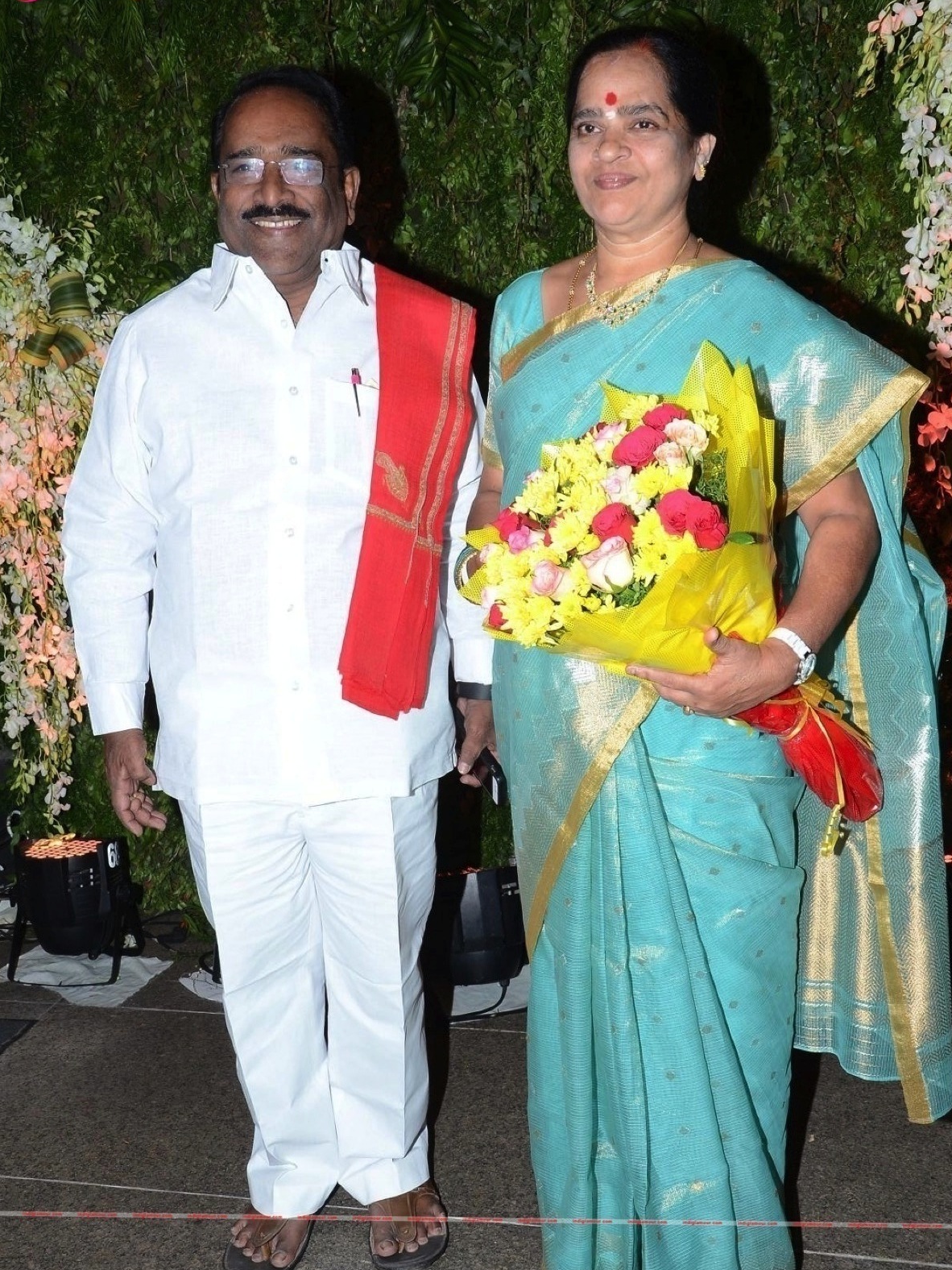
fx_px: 1577
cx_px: 482
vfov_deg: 43.8
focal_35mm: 43
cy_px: 677
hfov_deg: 33.6
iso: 500
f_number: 8
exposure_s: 1/125
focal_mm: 26
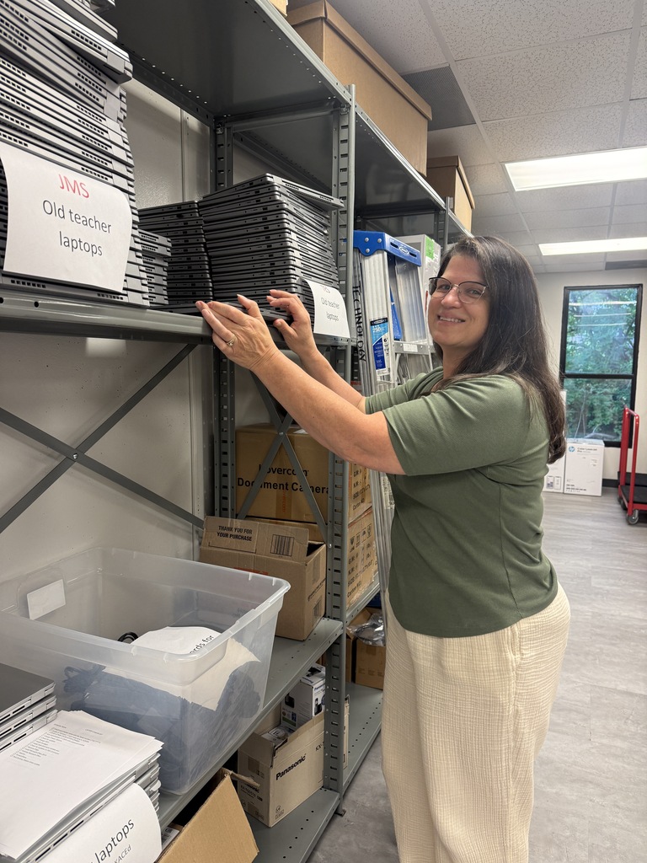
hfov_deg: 56.8
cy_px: 432
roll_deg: -1.5
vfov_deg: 71.6
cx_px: 324
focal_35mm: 24
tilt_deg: -7.2
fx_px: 598
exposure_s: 1/60
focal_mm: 6.76
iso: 125
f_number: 1.78
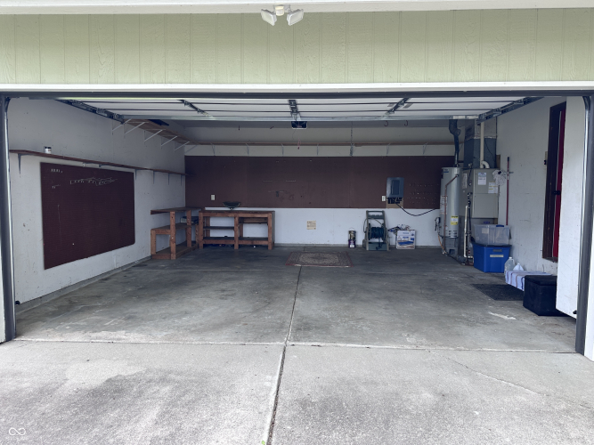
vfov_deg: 56.8
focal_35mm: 24
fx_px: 412
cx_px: 297
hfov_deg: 71.6
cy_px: 222
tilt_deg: -3.8
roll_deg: -0.6
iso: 64
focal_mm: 6.86
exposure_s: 1/240
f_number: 1.78
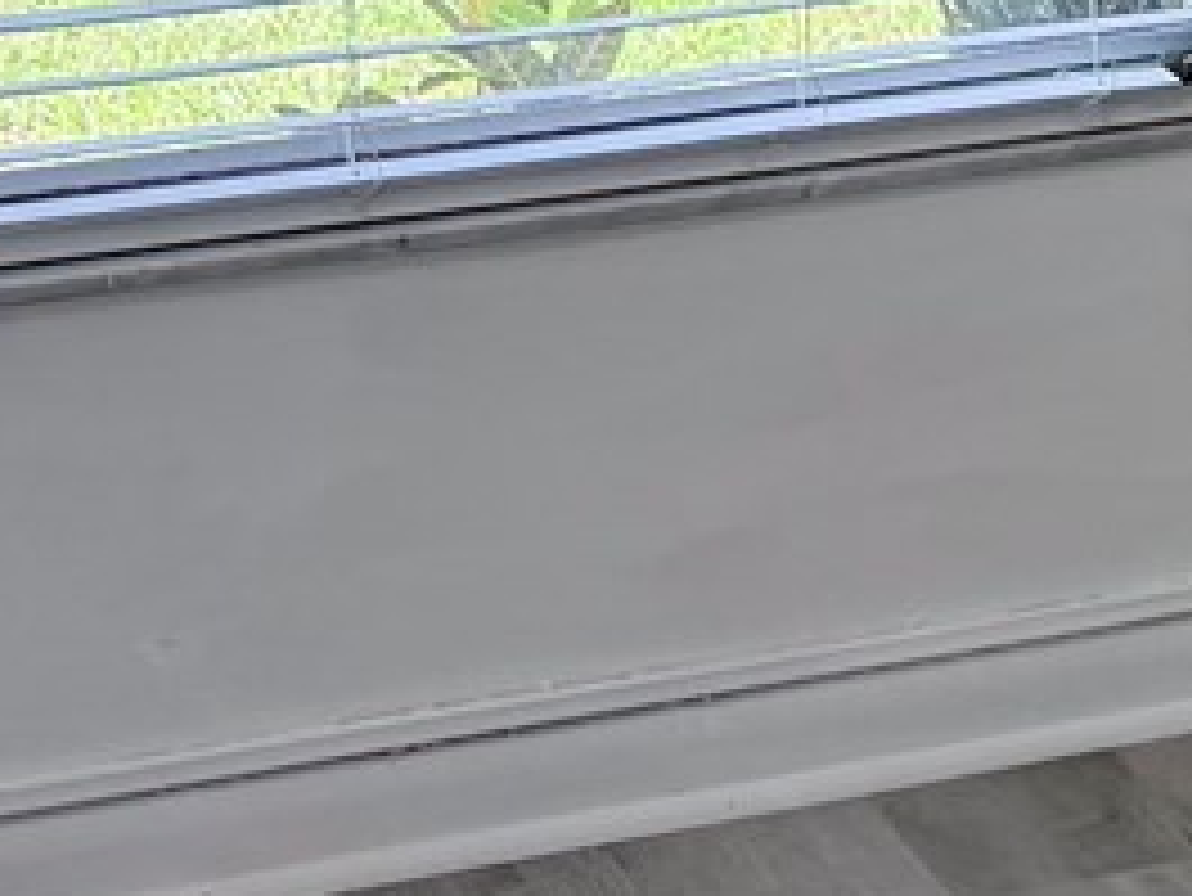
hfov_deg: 12.0
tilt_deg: -1.9
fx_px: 4995
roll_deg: +0.7
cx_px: 2447
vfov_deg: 9.6
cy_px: -846
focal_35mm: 145
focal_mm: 6.76
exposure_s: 1/336
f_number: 1.78
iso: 80
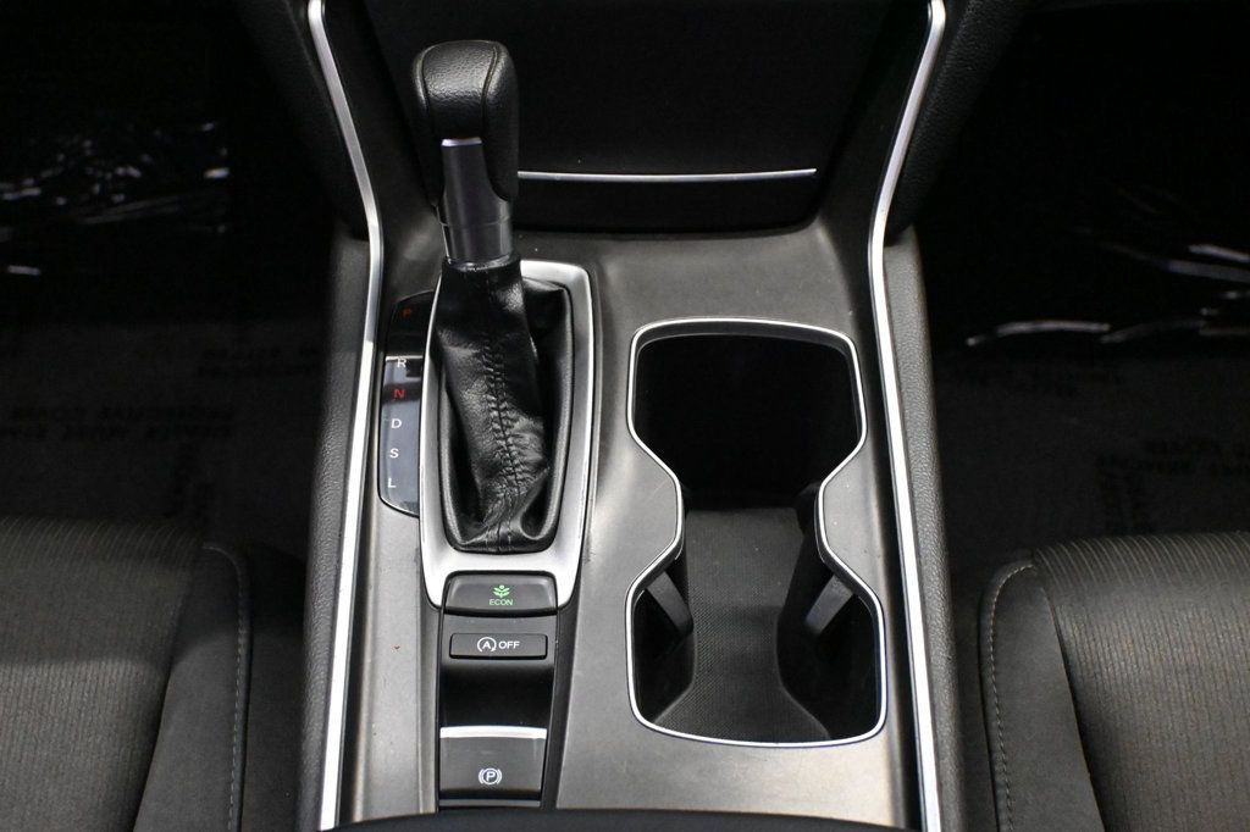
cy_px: 416
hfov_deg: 41.7
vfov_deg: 28.5
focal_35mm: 47
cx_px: 625
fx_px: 1640
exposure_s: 1/60
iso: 10000
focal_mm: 31.5
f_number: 5
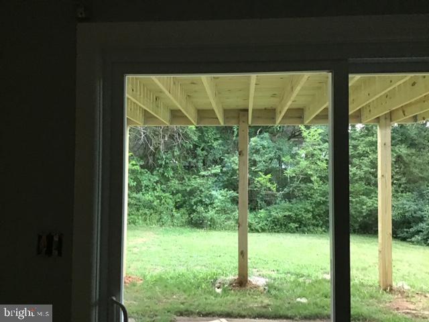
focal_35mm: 31
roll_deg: -0.3
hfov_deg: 58.4
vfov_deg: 45.4
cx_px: 214
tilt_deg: +3.0
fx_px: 384
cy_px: 161
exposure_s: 1/30
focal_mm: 3.3
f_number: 2.4
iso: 160
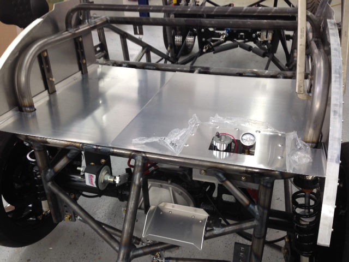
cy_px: 131
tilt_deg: -32.4
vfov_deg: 42.9
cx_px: 174
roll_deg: +3.2
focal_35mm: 33
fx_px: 333
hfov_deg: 55.4
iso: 50
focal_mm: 4.12
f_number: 2.4
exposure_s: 1/40
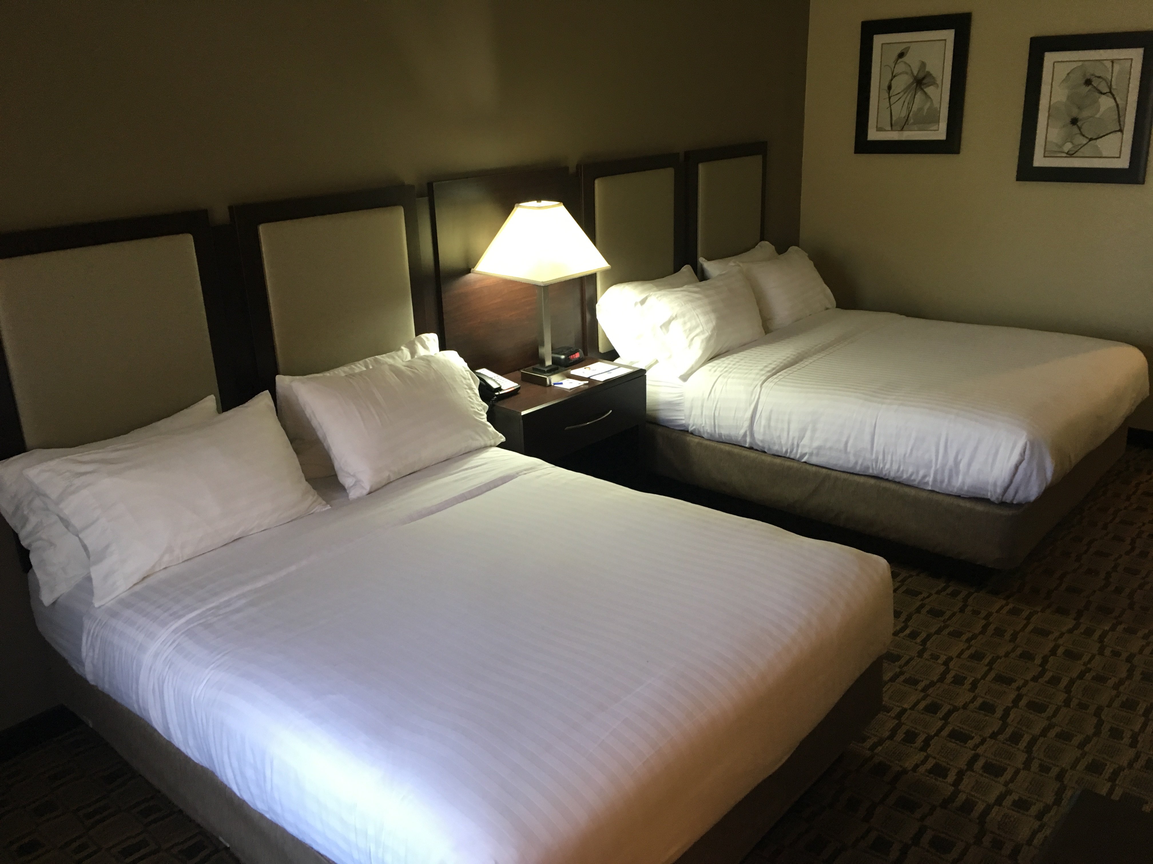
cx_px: 576
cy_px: 432
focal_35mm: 29
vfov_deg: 48.2
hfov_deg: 61.7
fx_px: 966
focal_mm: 4.15
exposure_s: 1/30
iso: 100
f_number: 2.2
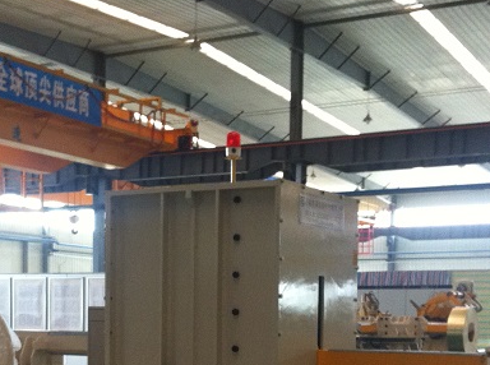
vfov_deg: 19.5
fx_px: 1031
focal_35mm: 73
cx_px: 202
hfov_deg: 26.7
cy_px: 367
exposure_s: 1/15
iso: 200
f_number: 2.8
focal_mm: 3.85
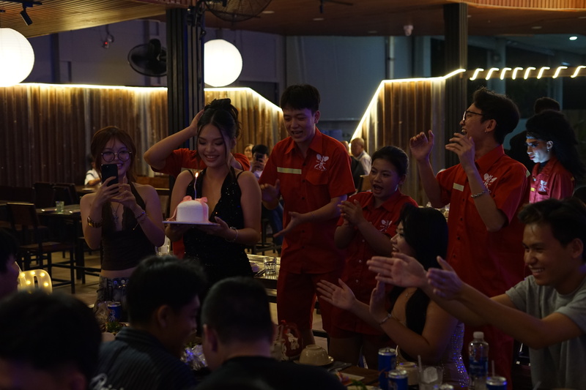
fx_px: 814
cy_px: 195
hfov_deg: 39.6
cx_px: 293
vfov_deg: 27.0
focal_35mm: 50
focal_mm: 50
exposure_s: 1/160
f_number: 2.8
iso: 1600
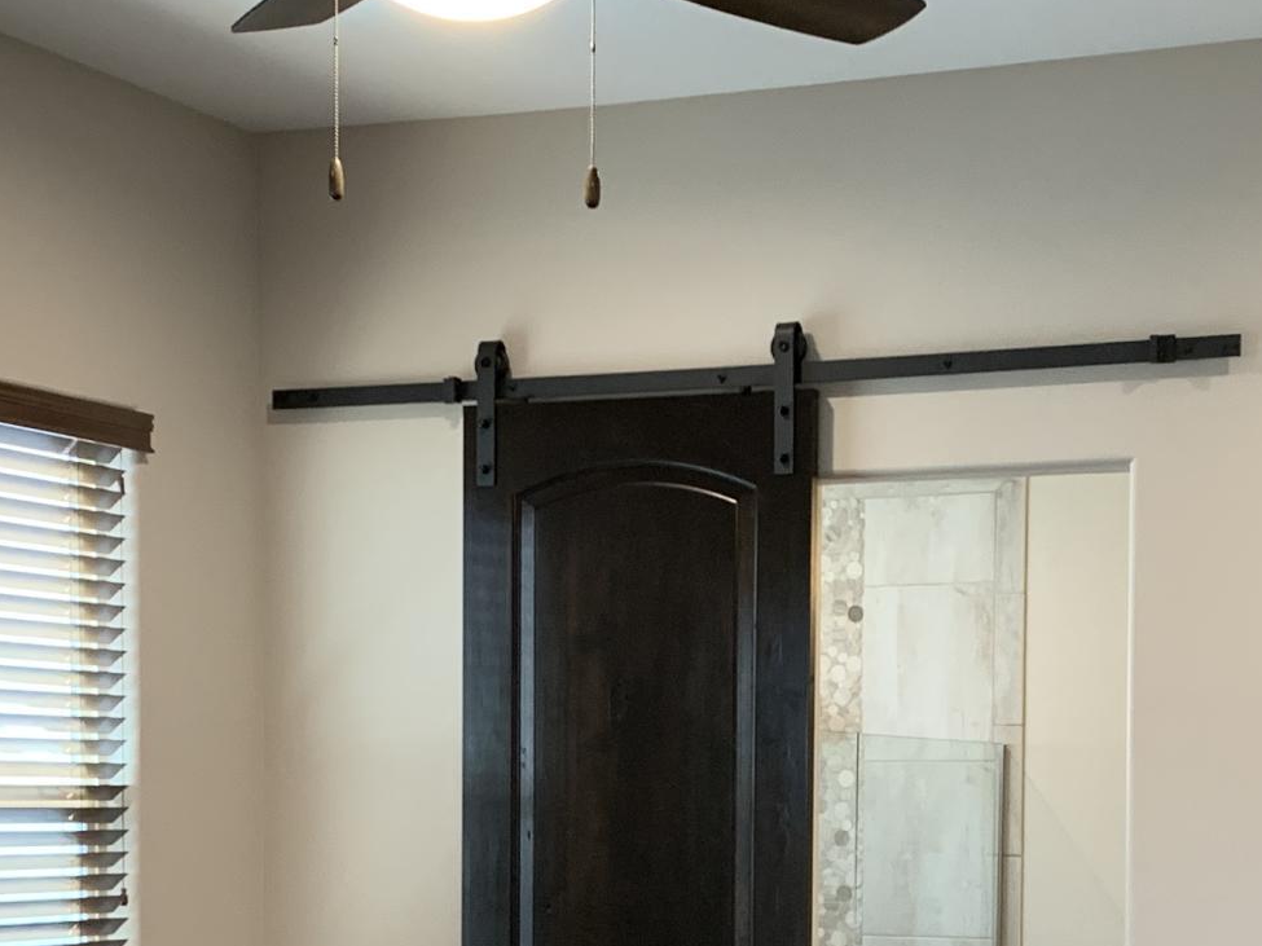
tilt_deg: -2.8
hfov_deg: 24.4
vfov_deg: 18.0
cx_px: 674
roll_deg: -0.6
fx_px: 2916
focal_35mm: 80
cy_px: 951
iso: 100
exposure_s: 1/60
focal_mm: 4.25
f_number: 1.8
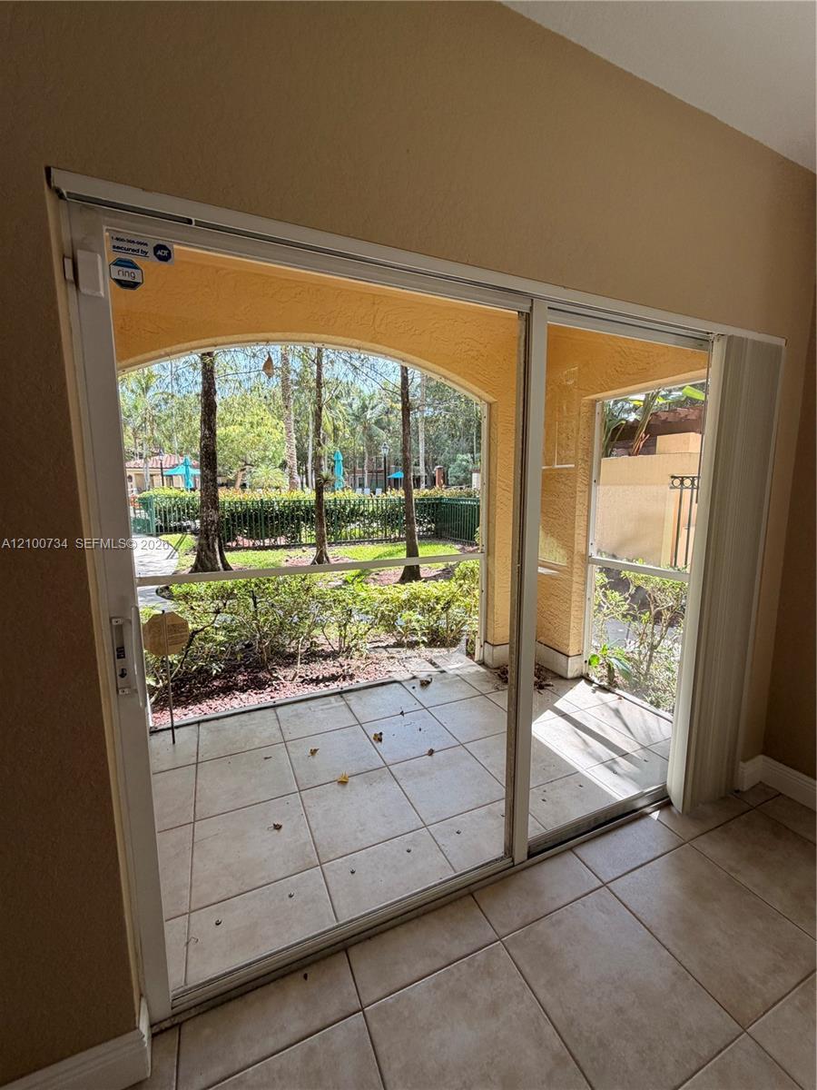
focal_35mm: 14
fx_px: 441
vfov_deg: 102.1
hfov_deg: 85.7
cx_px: 408
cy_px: 545
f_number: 2.2
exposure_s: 1/121
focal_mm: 2.22
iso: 50
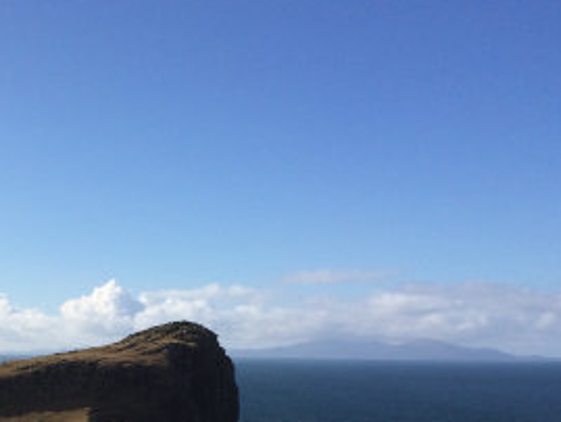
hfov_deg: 27.5
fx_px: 1070
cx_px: -15
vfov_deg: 21.3
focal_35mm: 66
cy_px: 448
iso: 32
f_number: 2.2
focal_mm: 4.15
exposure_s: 1/3425
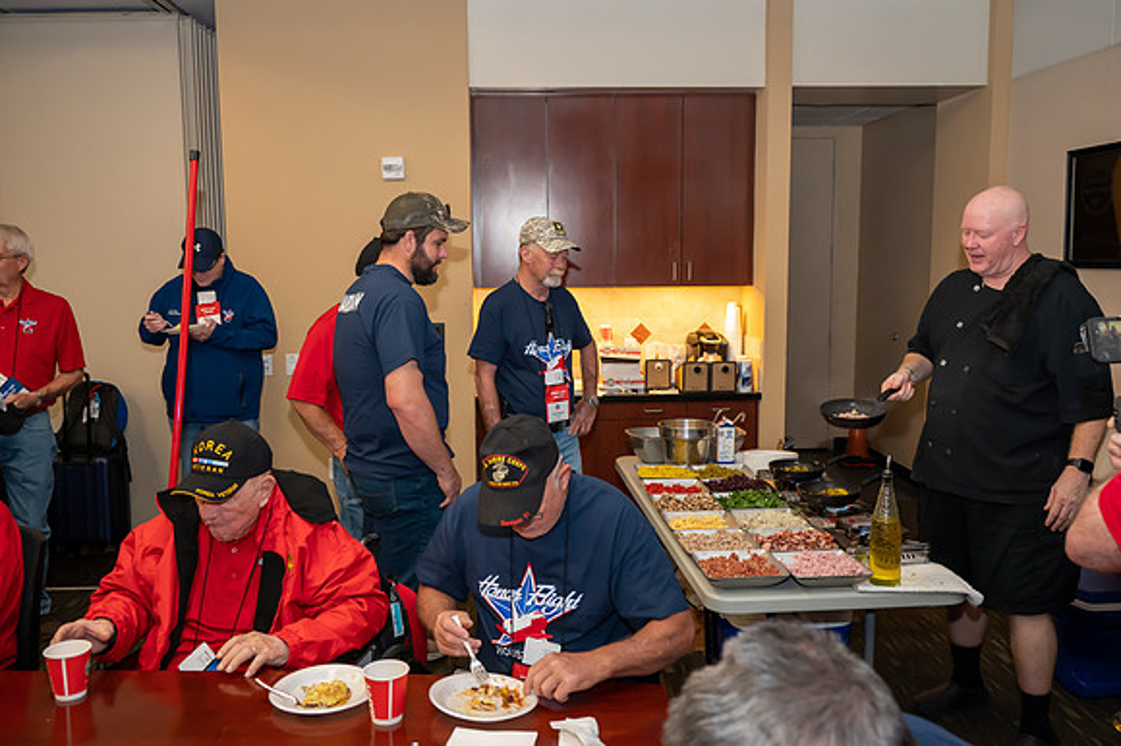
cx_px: 560
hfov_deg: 59.5
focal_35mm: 32
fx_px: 980
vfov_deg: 41.7
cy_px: 373
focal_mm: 31.5
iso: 4000
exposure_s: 1/160
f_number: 5
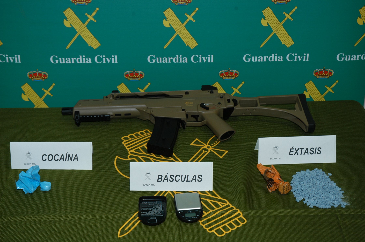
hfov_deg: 30.5
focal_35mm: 66
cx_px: 182
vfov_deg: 20.6
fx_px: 668
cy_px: 121
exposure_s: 1/60
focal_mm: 44
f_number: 5
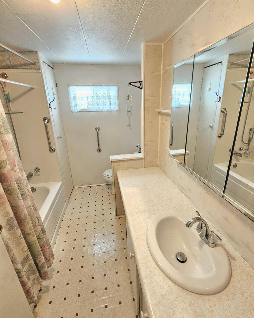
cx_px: 129
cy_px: 151
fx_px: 132
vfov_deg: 100.6
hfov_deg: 88.0
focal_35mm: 14
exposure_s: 1/60.2
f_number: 2.2
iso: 250
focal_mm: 2.2
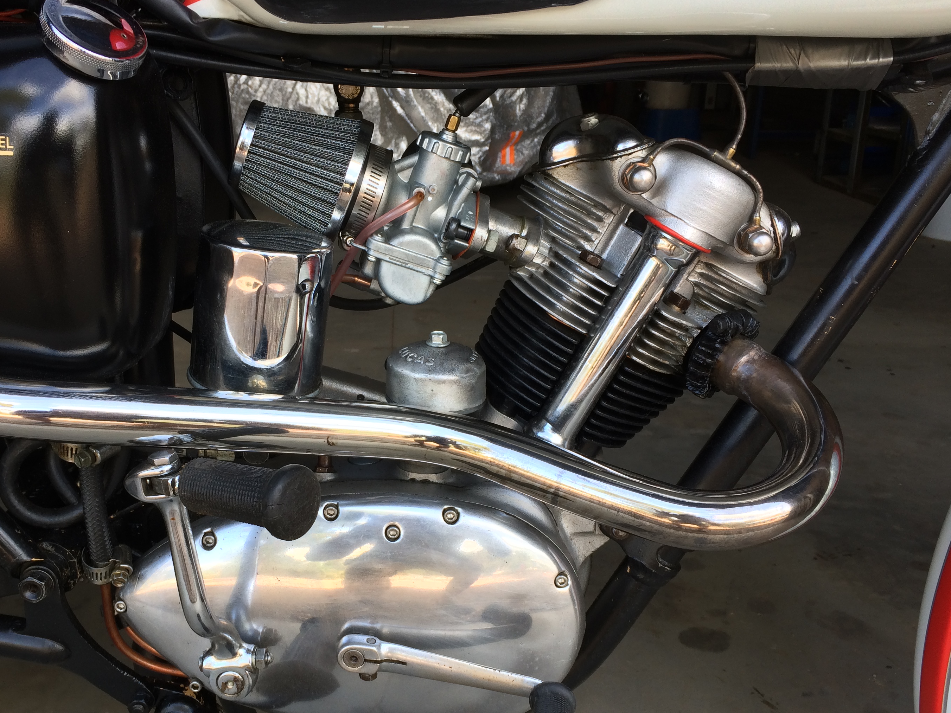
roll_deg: +0.7
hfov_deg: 52.4
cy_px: 417
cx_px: 399
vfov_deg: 40.6
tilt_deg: -21.6
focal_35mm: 35
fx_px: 962
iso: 32
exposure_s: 1/100
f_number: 2.2
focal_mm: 4.15
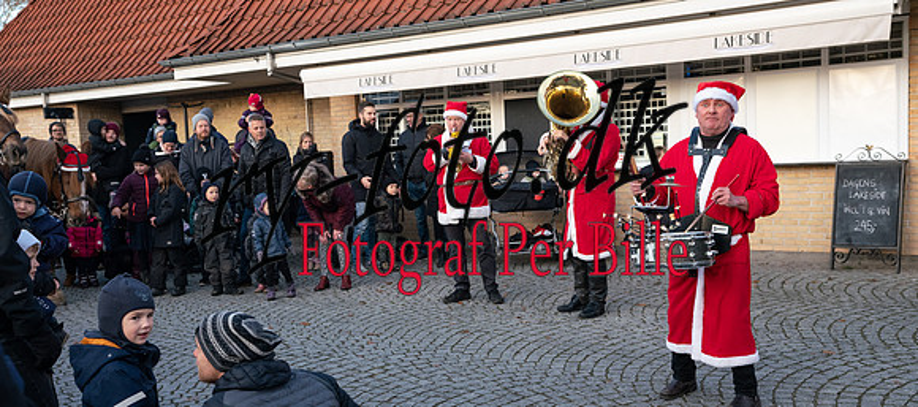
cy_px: 231
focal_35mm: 44
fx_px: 1017
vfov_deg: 22.6
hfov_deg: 48.6
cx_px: 437
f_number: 4
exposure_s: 1/640
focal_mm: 35
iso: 1600
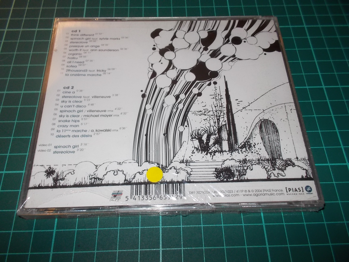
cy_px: 131
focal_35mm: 29
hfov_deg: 61.7
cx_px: 174
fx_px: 292
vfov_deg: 48.2
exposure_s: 1/30
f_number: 3.3
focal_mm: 4.1
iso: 200
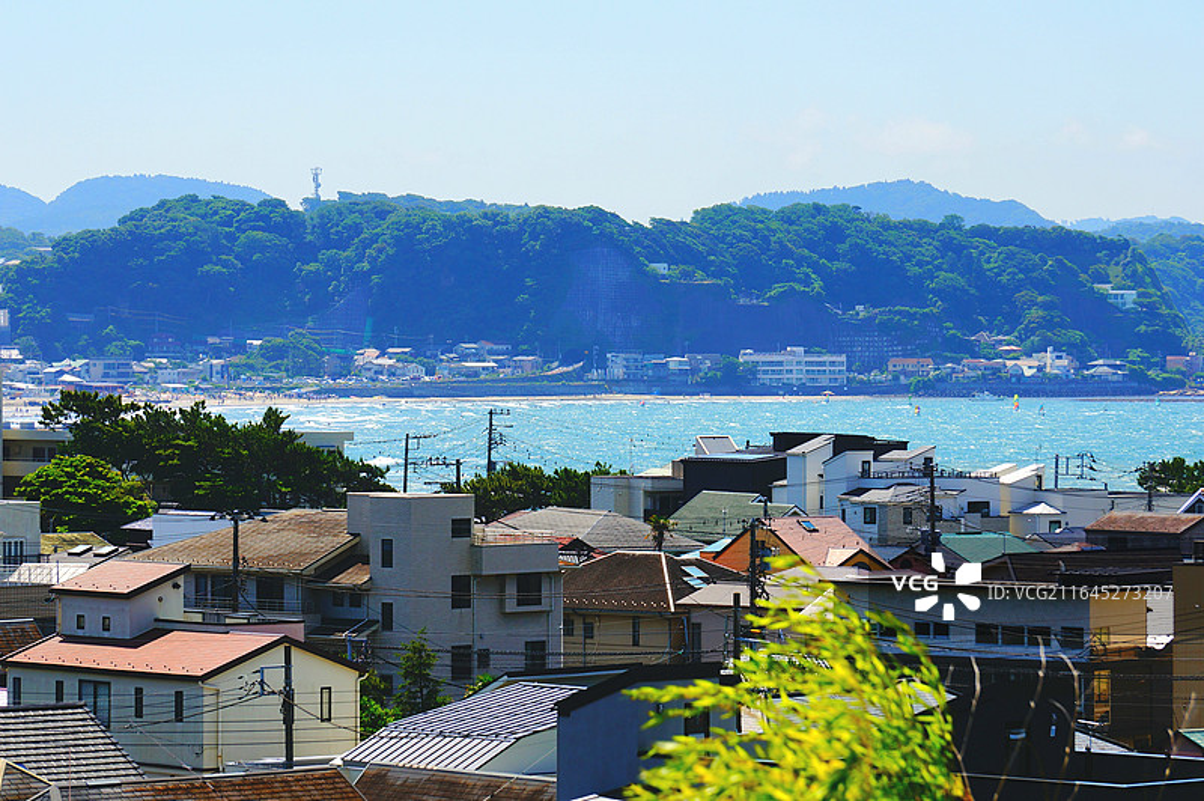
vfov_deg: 8.4
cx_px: 602
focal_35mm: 164
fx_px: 5464
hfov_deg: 12.6
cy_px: 400
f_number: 11
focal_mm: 109
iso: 100
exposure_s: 1/250
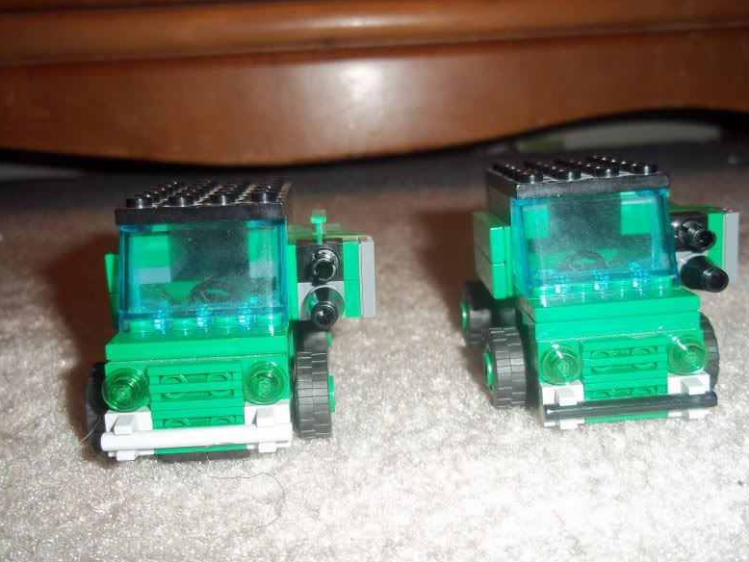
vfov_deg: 38.7
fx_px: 801
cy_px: 288
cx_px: 381
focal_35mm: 37
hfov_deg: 50.1
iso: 80
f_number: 3.1
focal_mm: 6.5
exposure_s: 1/30
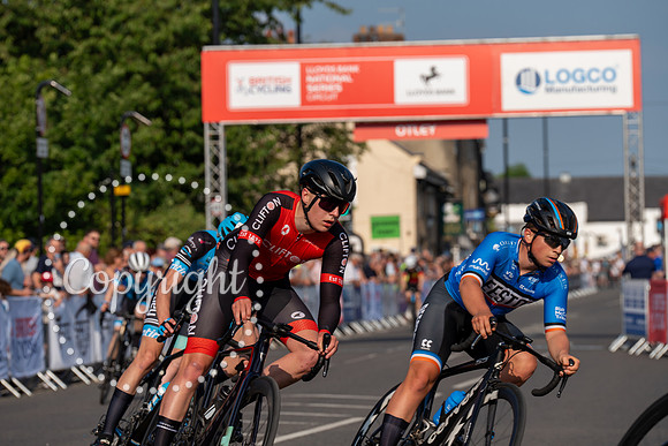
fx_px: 3378
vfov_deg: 7.5
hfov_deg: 11.3
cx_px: 334
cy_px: 223
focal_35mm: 182
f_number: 6.3
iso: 160
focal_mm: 182
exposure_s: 1/1000
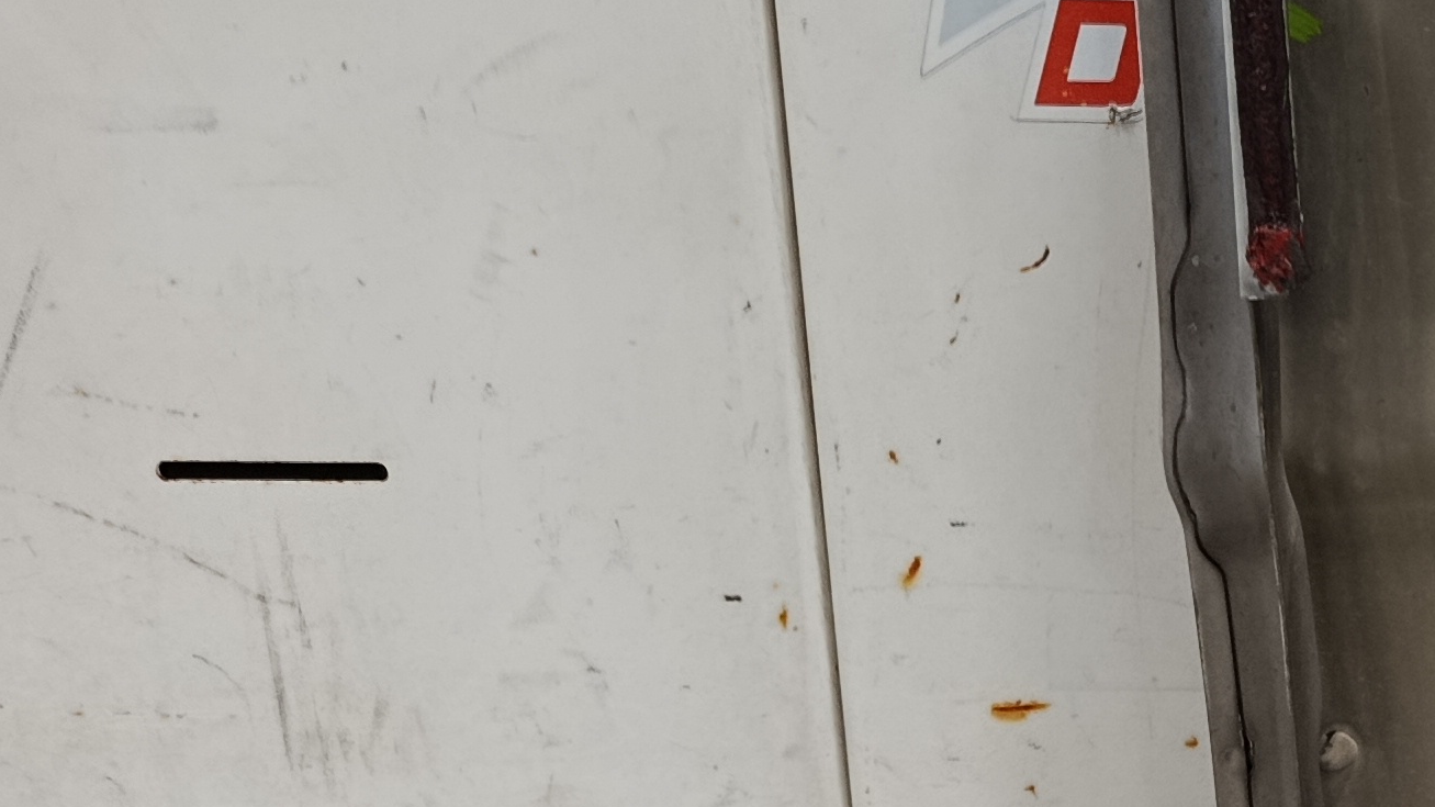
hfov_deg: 21.8
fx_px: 3044
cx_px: 2193
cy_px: 26
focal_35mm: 80
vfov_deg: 14.9
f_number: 1.7
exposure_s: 1/50
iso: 659
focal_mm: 5.24
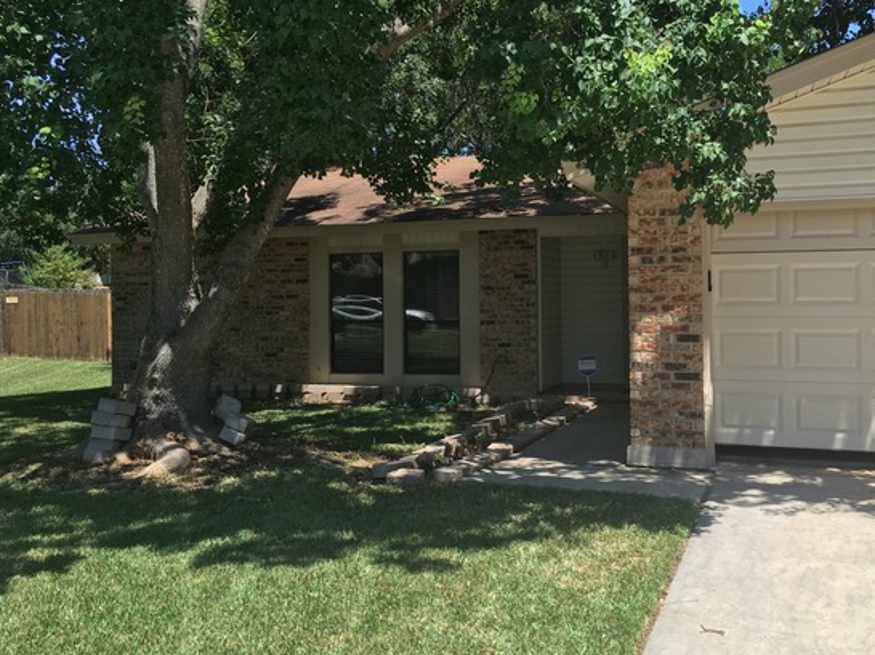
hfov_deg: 53.8
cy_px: 307
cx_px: 502
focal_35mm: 34
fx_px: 859
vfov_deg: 41.7
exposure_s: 1/777
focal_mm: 4.15
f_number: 2.2
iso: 25
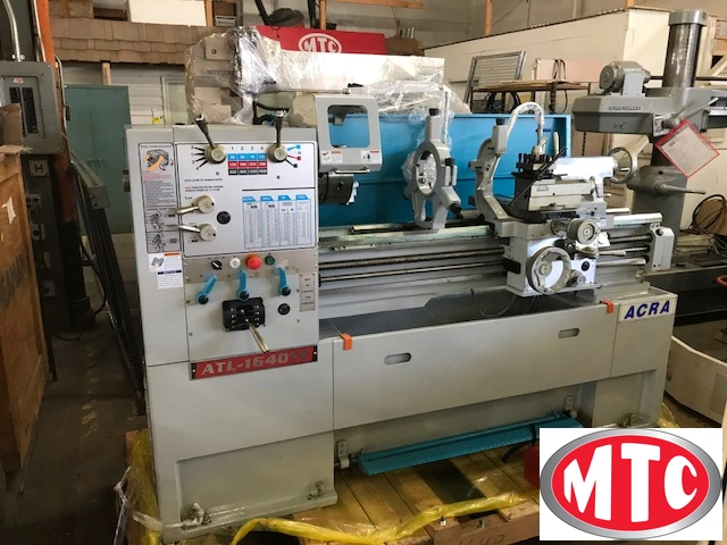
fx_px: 588
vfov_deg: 49.7
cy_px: 272
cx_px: 364
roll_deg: -0.3
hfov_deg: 63.4
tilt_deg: -14.6
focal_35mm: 28
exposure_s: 1/16
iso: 50
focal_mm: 3.99
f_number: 1.8
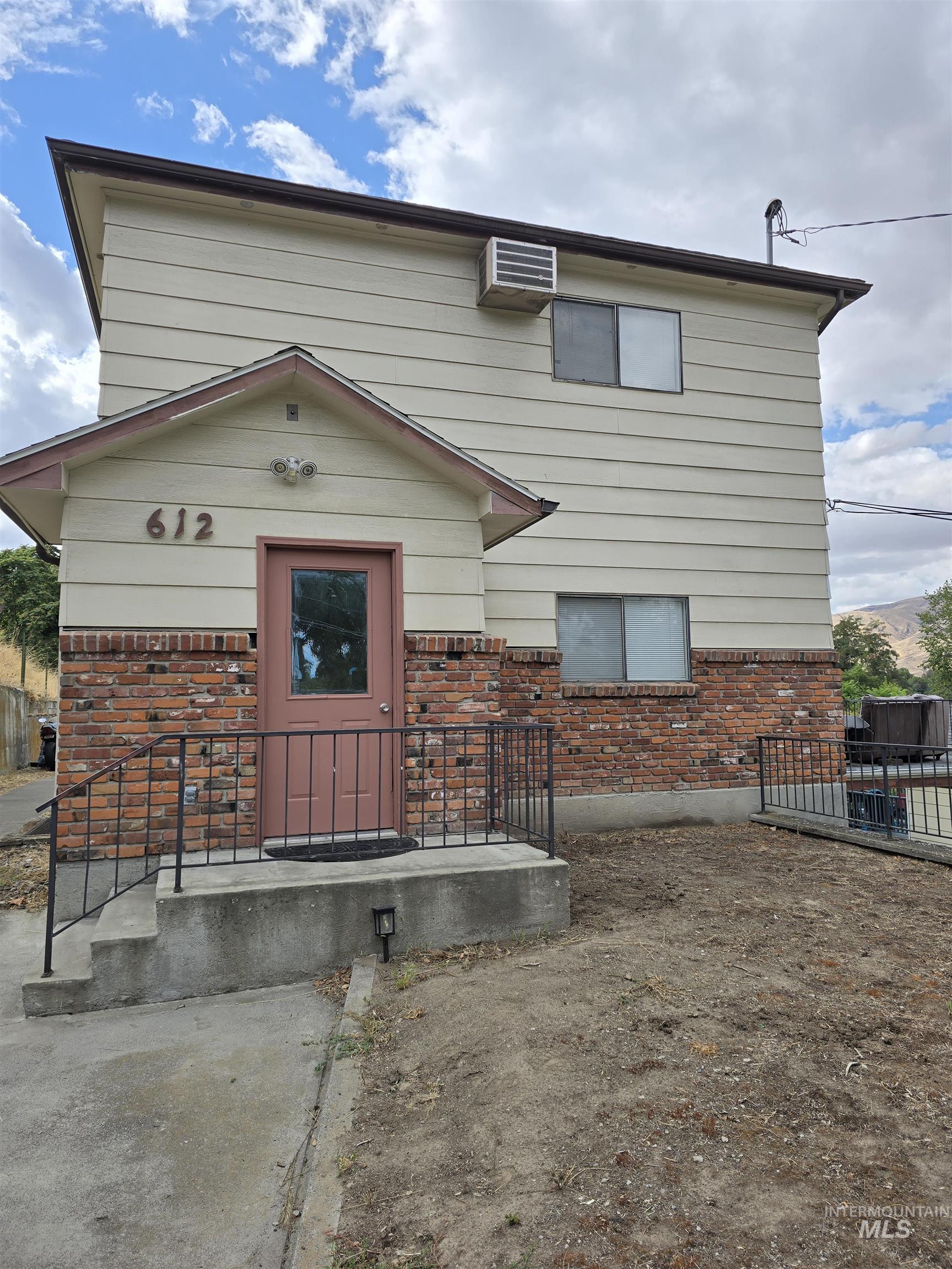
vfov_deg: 73.9
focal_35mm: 23
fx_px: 843
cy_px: 634
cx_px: 476
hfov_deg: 58.9
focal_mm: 6.3
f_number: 1.7
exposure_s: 1/801
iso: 12
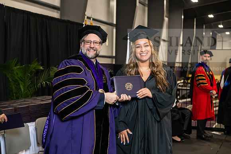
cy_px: 77
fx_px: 398
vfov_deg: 21.9
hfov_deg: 32.4
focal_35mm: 62
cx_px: 116
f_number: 5
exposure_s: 1/200
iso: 2500
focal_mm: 62
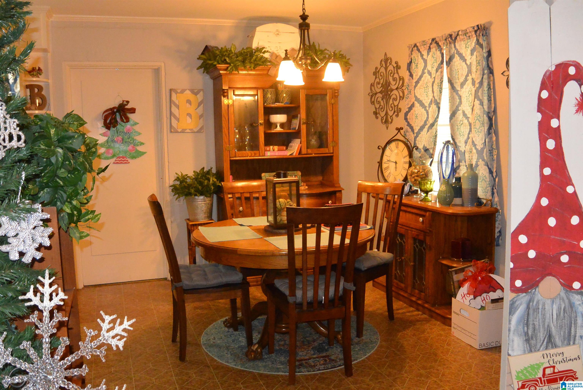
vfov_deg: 41.2
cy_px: 195
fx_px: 519
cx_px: 292
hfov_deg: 58.7
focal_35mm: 32
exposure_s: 1/60
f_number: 3.8
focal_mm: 12
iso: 2200
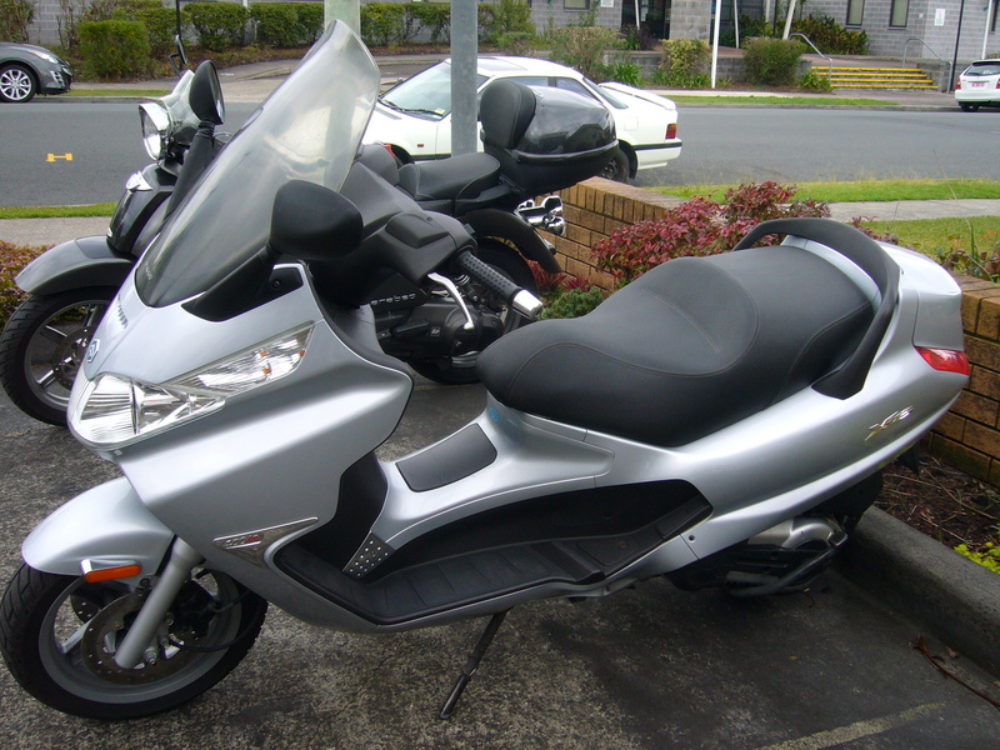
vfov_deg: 36.0
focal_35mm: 40
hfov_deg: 46.8
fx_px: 1156
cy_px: 375
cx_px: 500
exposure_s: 1/125
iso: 100
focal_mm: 6.6
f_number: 3
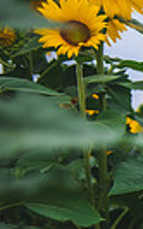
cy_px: 323
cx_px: 465
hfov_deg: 6.5
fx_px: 1111
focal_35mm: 178
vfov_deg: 11.4
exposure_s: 1/250
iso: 200
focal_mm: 40
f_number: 2.8
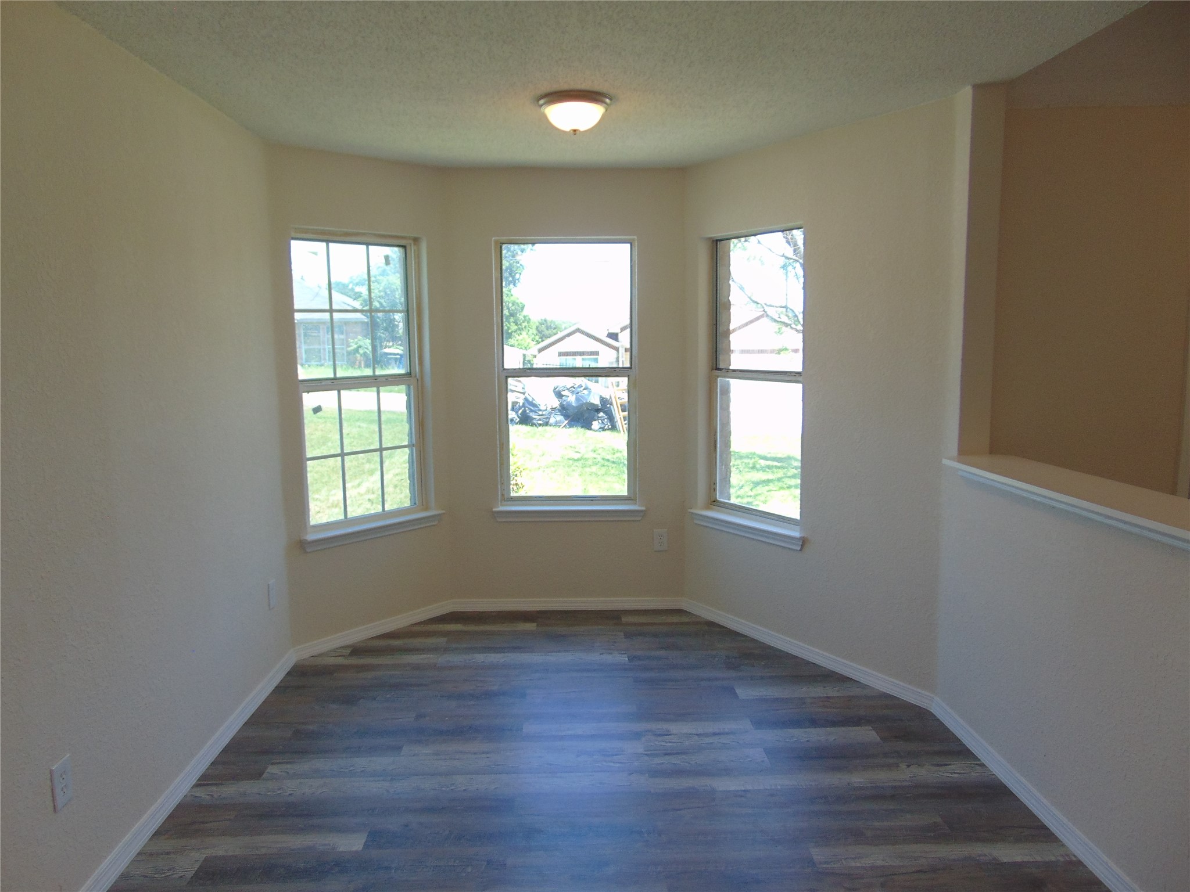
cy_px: 446
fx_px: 859
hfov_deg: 69.4
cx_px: 595
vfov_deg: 54.9
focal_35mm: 25
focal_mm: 4.5
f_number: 3
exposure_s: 1/100
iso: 80
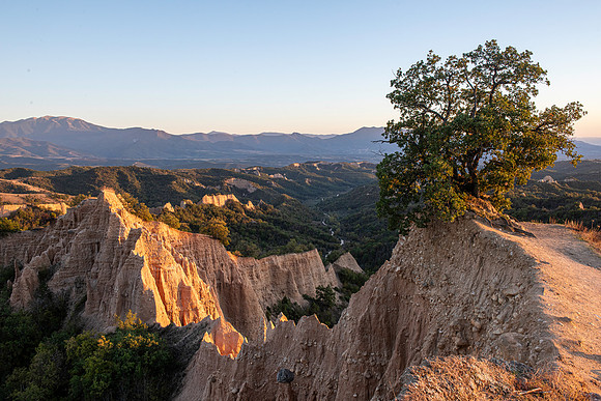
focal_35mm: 31
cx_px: 300
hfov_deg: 60.3
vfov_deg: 42.3
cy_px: 200
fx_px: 518
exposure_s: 1/50
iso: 400
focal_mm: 31
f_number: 11
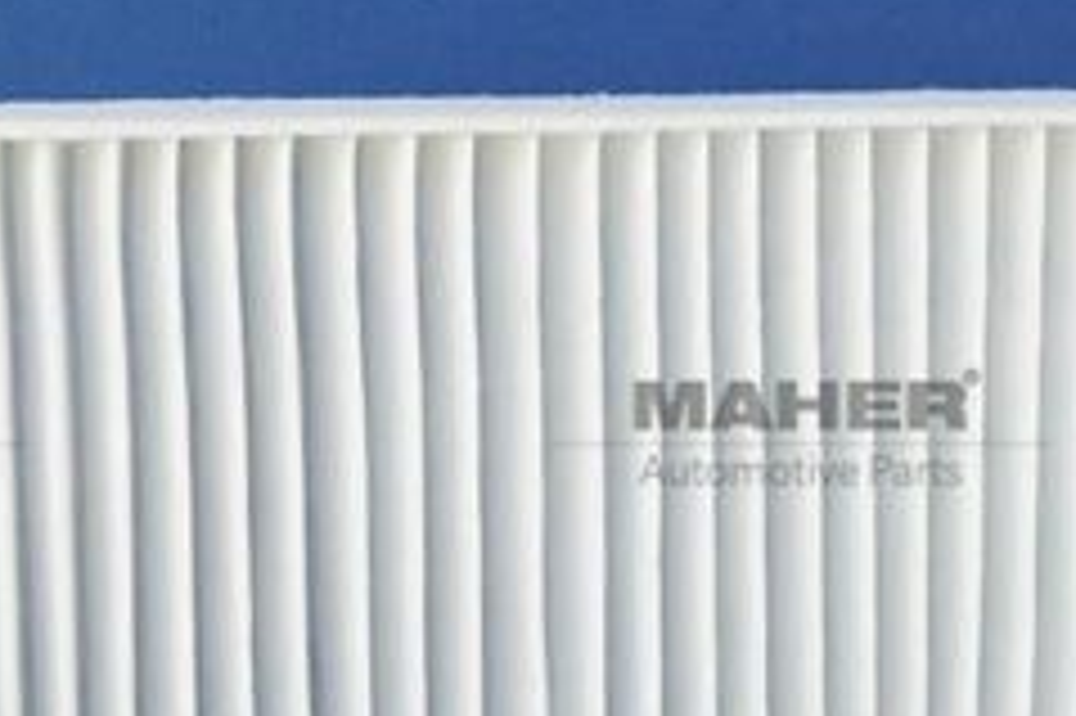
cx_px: 932
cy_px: 369
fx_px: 4271
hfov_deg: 14.2
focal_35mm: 143
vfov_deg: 9.6
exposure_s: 1/30
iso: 1250
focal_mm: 57
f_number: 14
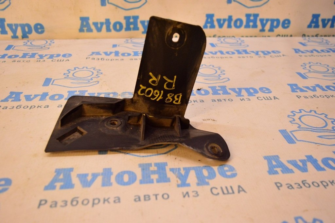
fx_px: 307
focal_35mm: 33
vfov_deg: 39.9
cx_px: 168
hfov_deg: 57.3
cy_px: 112
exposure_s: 1/500
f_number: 4
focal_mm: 22
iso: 1600
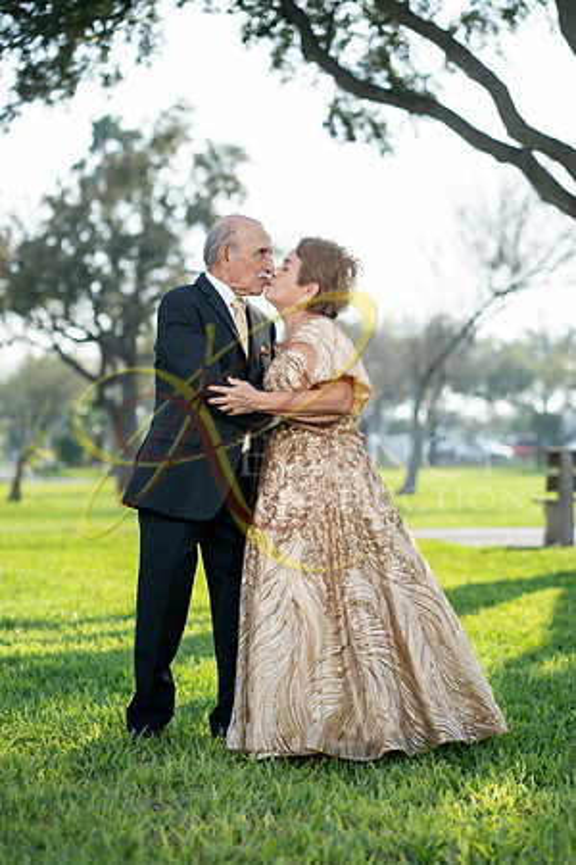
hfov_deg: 16.1
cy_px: 432
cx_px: 288
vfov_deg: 23.9
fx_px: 2040
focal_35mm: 85
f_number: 2.8
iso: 200
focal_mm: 85
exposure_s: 1/1600
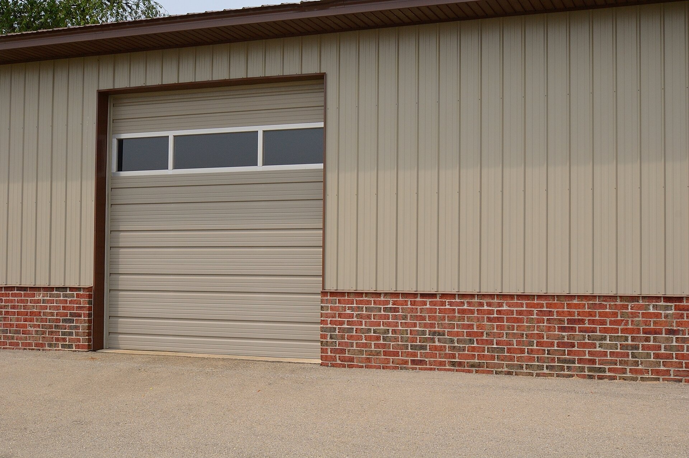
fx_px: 975
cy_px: 229
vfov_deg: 26.4
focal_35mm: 51
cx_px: 344
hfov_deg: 38.9
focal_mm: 34
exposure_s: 1/800
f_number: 9
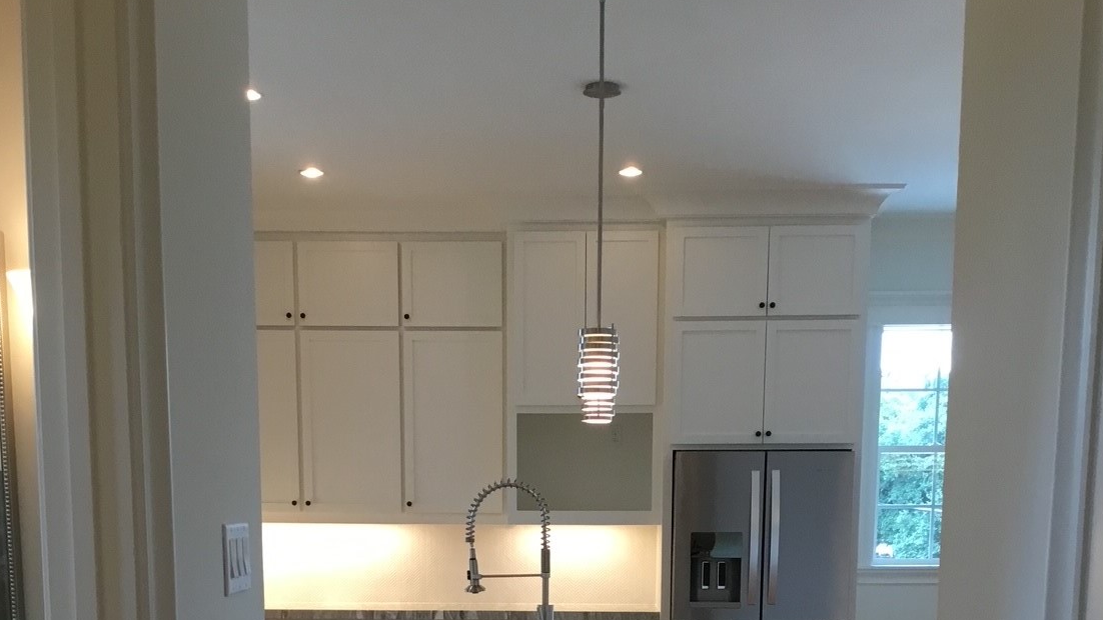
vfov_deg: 22.2
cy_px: 738
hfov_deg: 41.3
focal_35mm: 50
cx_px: 544
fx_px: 1462
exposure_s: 1/30
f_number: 2.4
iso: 32
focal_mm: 3.3
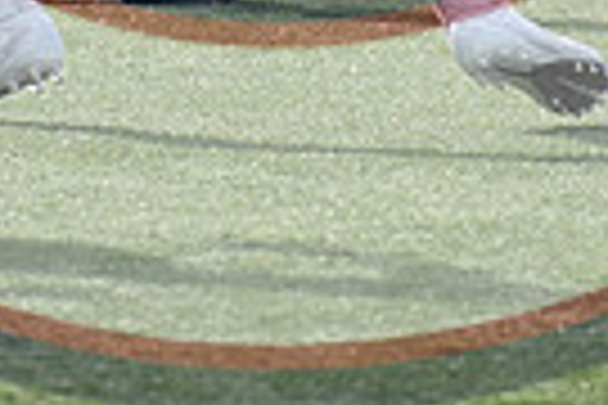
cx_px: 257
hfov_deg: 1.4
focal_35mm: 1480
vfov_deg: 0.9
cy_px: -443
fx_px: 24994
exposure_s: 1/1000
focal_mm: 230
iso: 400
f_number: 5.6
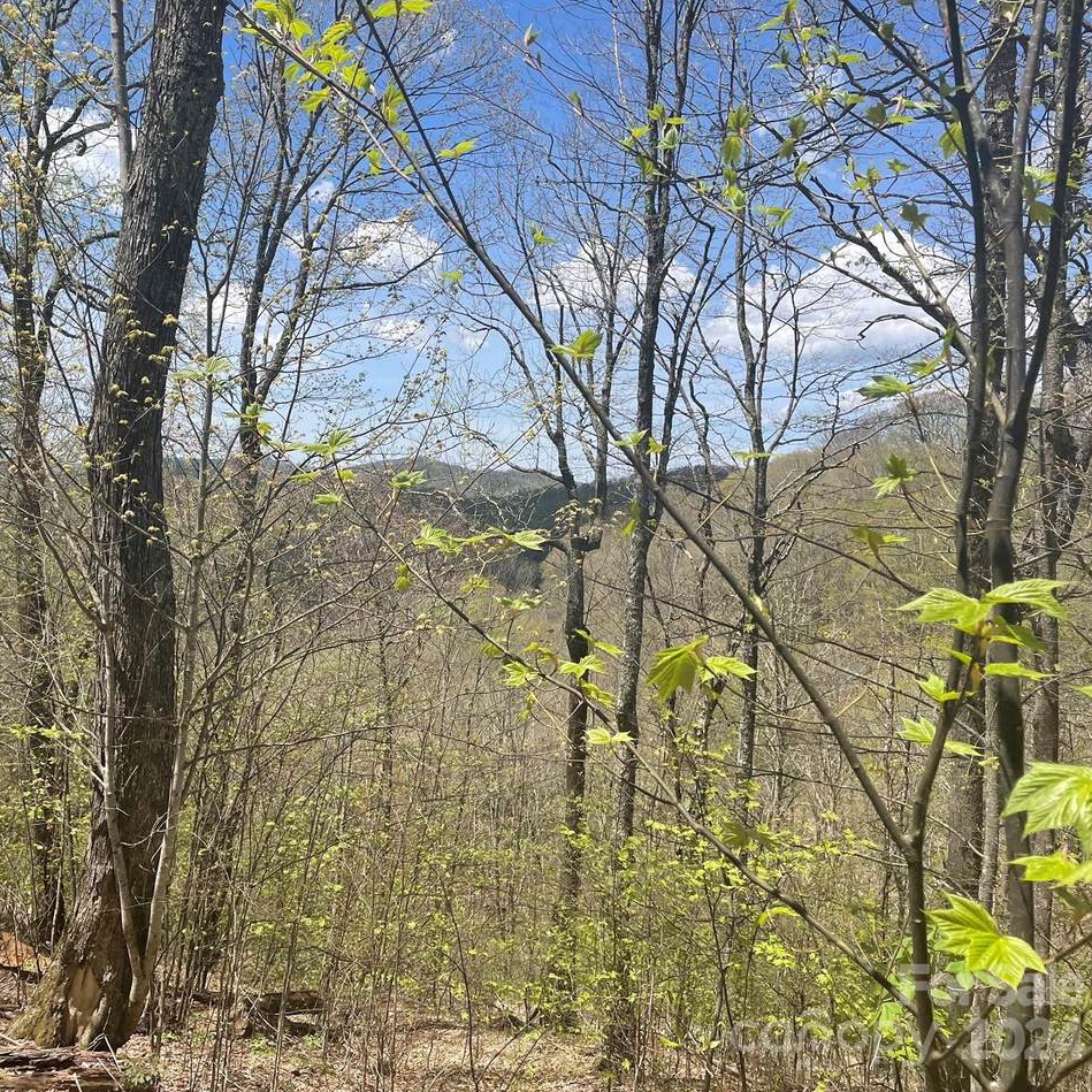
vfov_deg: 52.5
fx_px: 1106
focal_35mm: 31
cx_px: 400
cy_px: 547
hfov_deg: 51.9
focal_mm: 4.2
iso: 32
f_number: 1.6
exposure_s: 1/2398
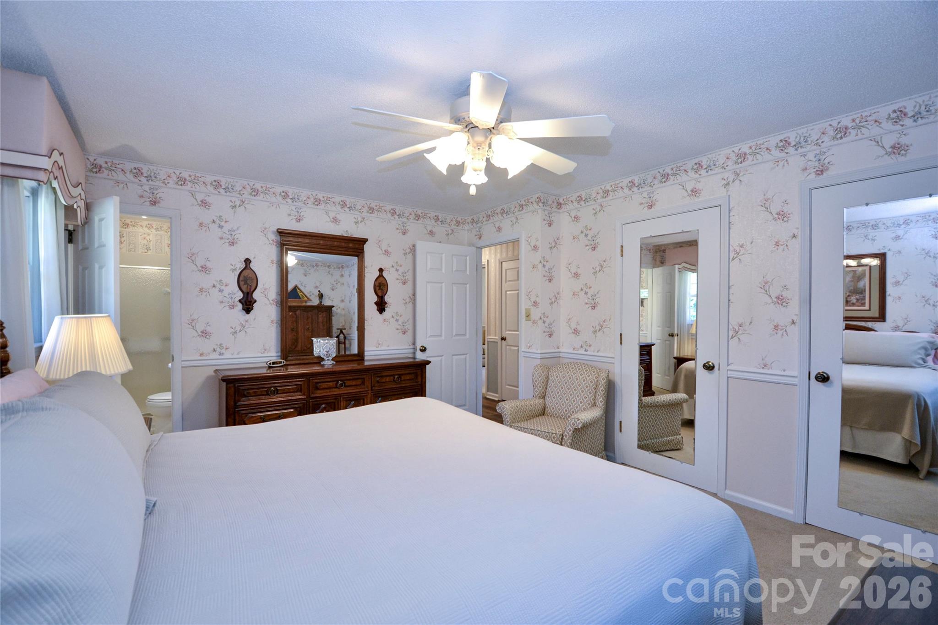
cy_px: 312
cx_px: 469
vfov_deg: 77.3
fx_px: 391
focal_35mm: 15
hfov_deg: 100.4
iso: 400
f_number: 4.5
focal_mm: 10
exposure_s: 1/80
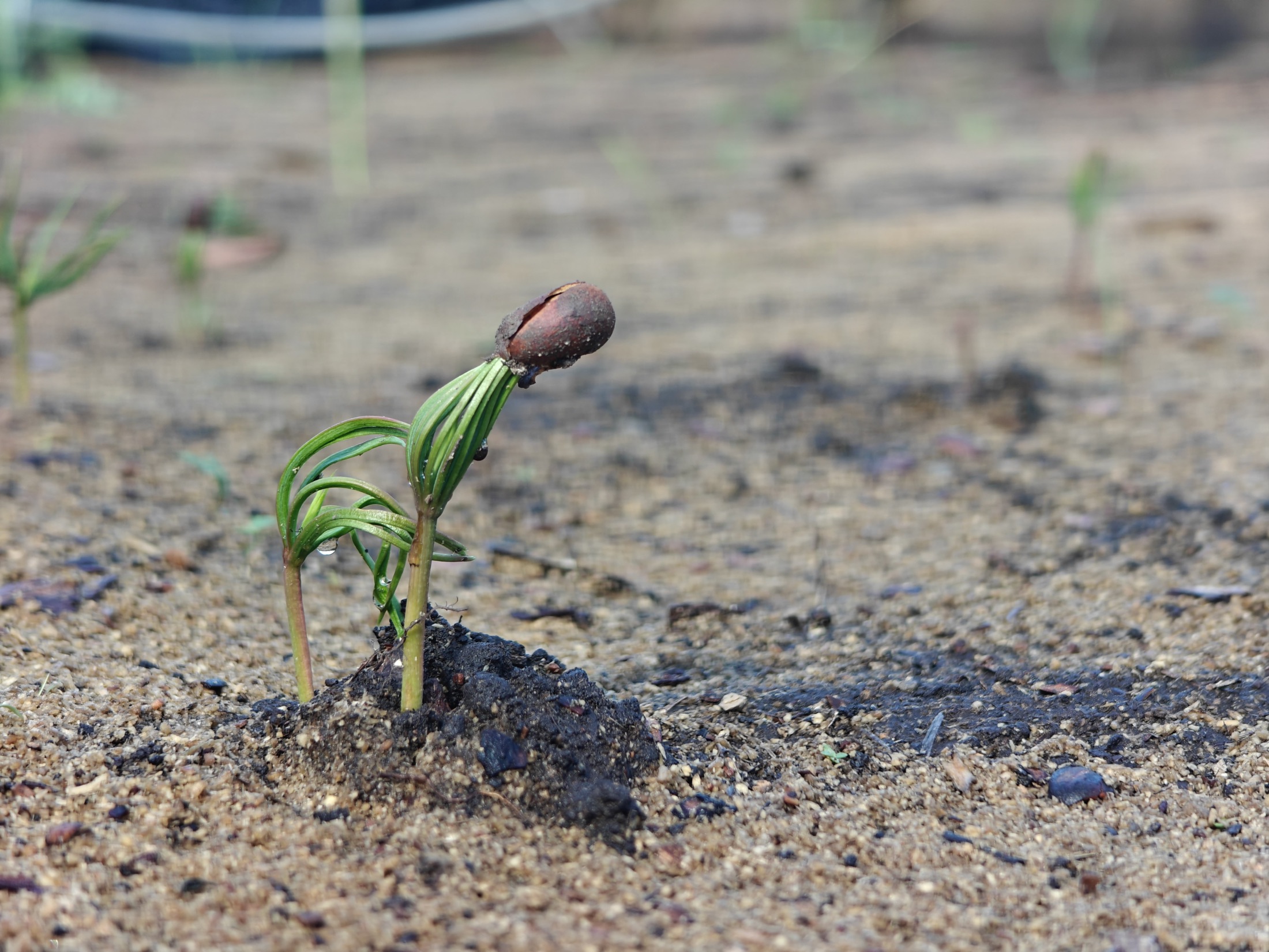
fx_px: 2566
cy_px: 476
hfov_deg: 27.8
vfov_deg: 21.0
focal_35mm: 70
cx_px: 634
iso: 160
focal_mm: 13.3
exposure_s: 1/200
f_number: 6.3
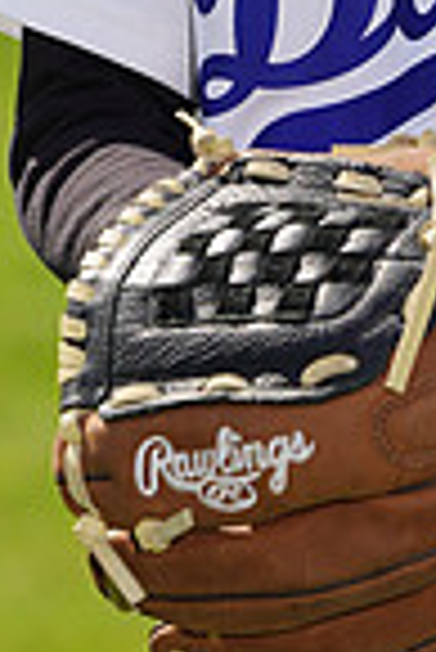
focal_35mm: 1001
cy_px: -409
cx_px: 501
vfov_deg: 2.1
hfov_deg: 1.4
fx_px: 18140
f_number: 8
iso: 100
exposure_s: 1/250
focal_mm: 250
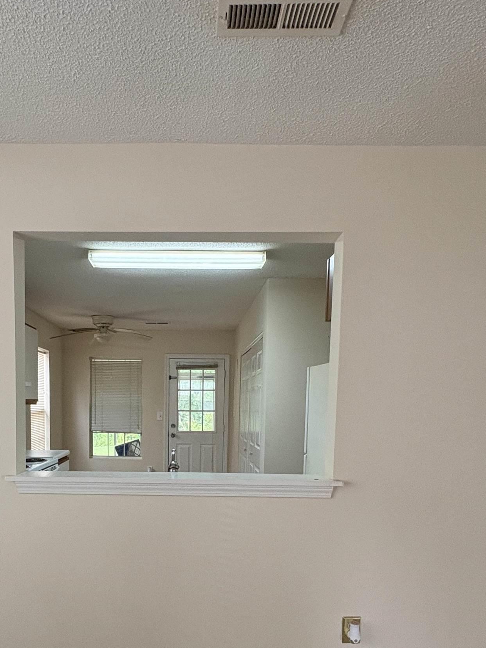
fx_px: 487
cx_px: 175
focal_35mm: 26
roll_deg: +0.4
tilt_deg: -6.2
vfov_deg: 65.0
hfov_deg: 52.4
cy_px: 447
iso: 320
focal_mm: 2.22
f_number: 2.2
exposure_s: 1/120
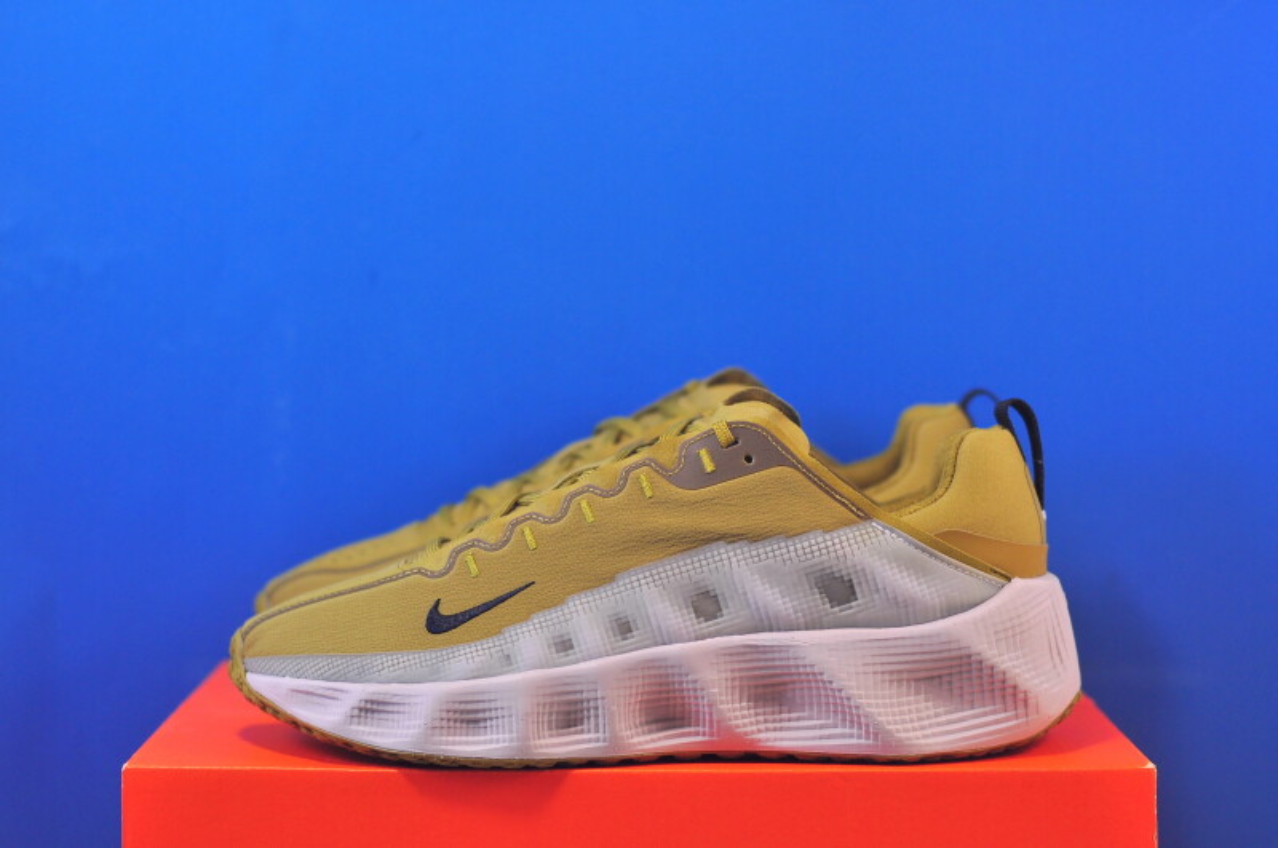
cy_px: 424
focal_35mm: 75
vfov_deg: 18.1
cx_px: 639
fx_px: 2659
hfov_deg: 27.0
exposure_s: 1/320
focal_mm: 50
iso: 250
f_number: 2.5
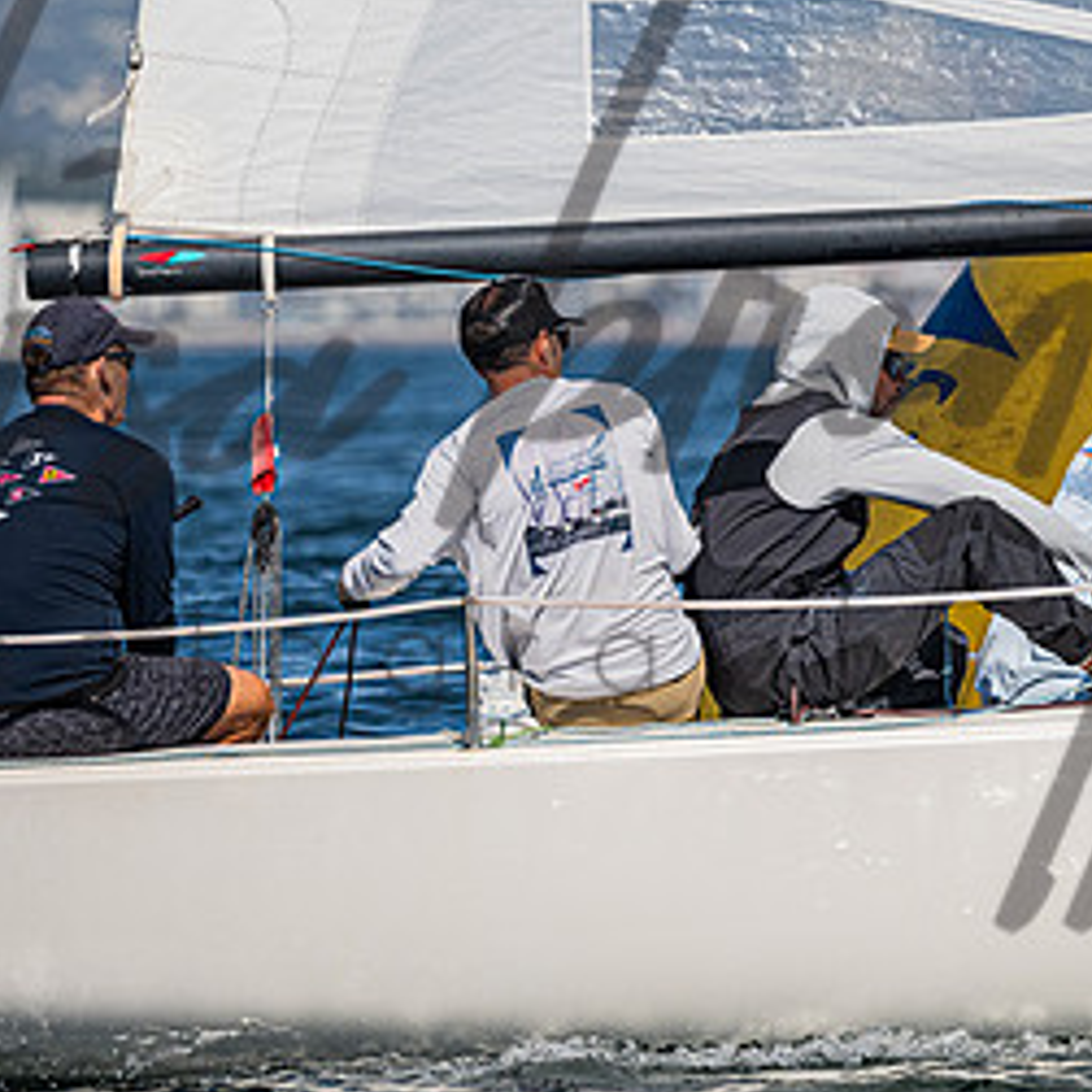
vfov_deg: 2.8
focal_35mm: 622
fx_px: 22199
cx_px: 805
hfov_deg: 2.8
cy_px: 328
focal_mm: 300
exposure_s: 1/3200
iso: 320
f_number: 5.3
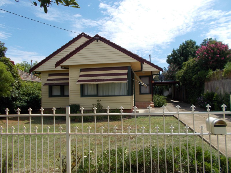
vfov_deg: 53.1
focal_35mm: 26
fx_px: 174
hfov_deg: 67.3
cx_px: 116
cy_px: 86
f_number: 8
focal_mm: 4.6
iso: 80
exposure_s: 1/160
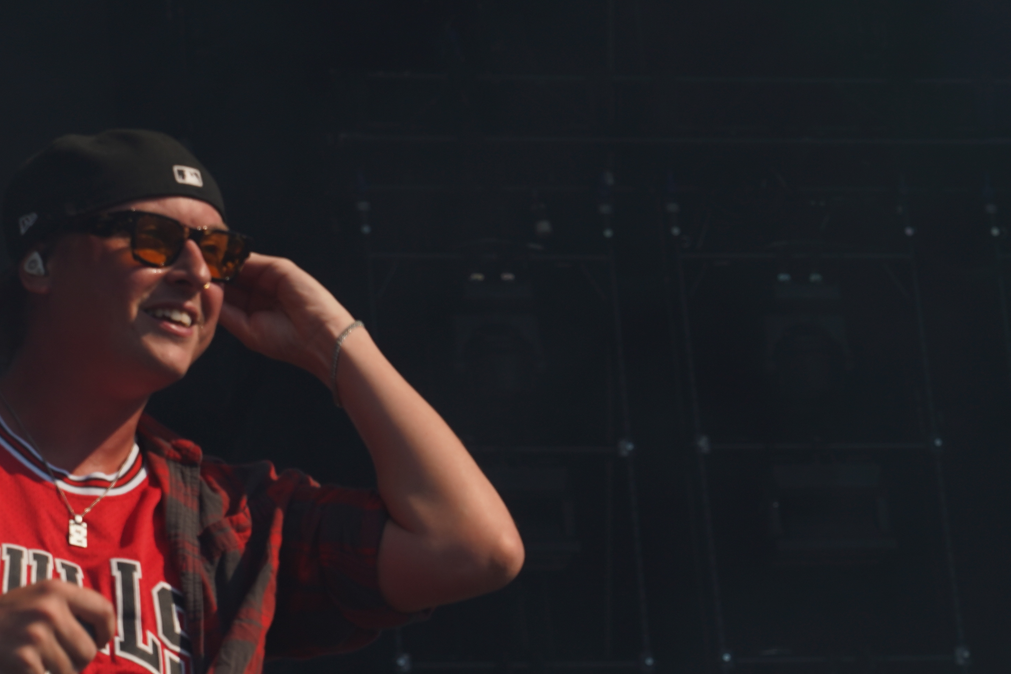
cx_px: 327
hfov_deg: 9.5
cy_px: 556
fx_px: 6093
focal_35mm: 217
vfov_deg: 6.3
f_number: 8
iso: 100
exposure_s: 1/640
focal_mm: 105
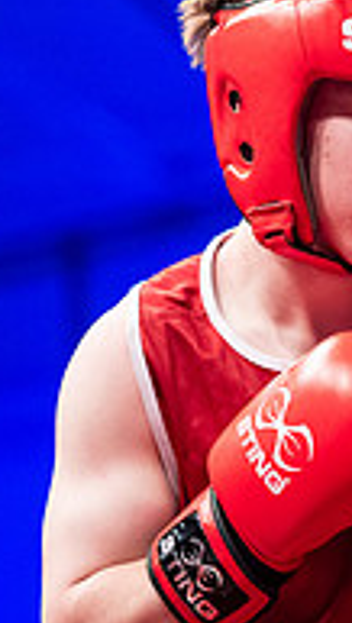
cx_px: 888
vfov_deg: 8.2
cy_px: 454
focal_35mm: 264
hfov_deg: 4.5
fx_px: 4367
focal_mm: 84
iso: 3200
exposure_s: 1/1000
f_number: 2.5
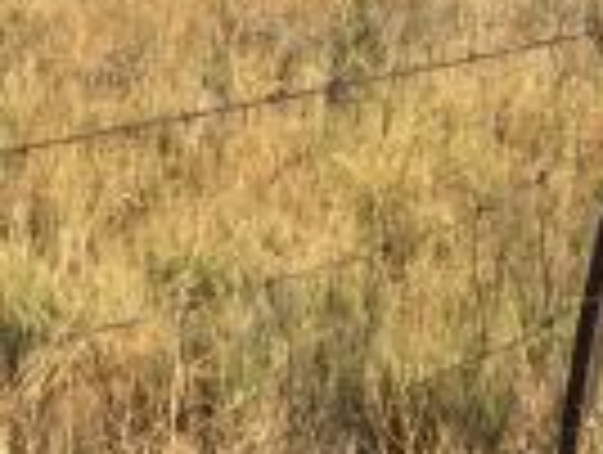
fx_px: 2408
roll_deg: -1.9
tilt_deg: -5.6
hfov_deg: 14.1
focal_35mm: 138
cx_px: 576
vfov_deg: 10.4
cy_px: -247
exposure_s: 1/2475
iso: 32
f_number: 2.2
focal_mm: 4.15
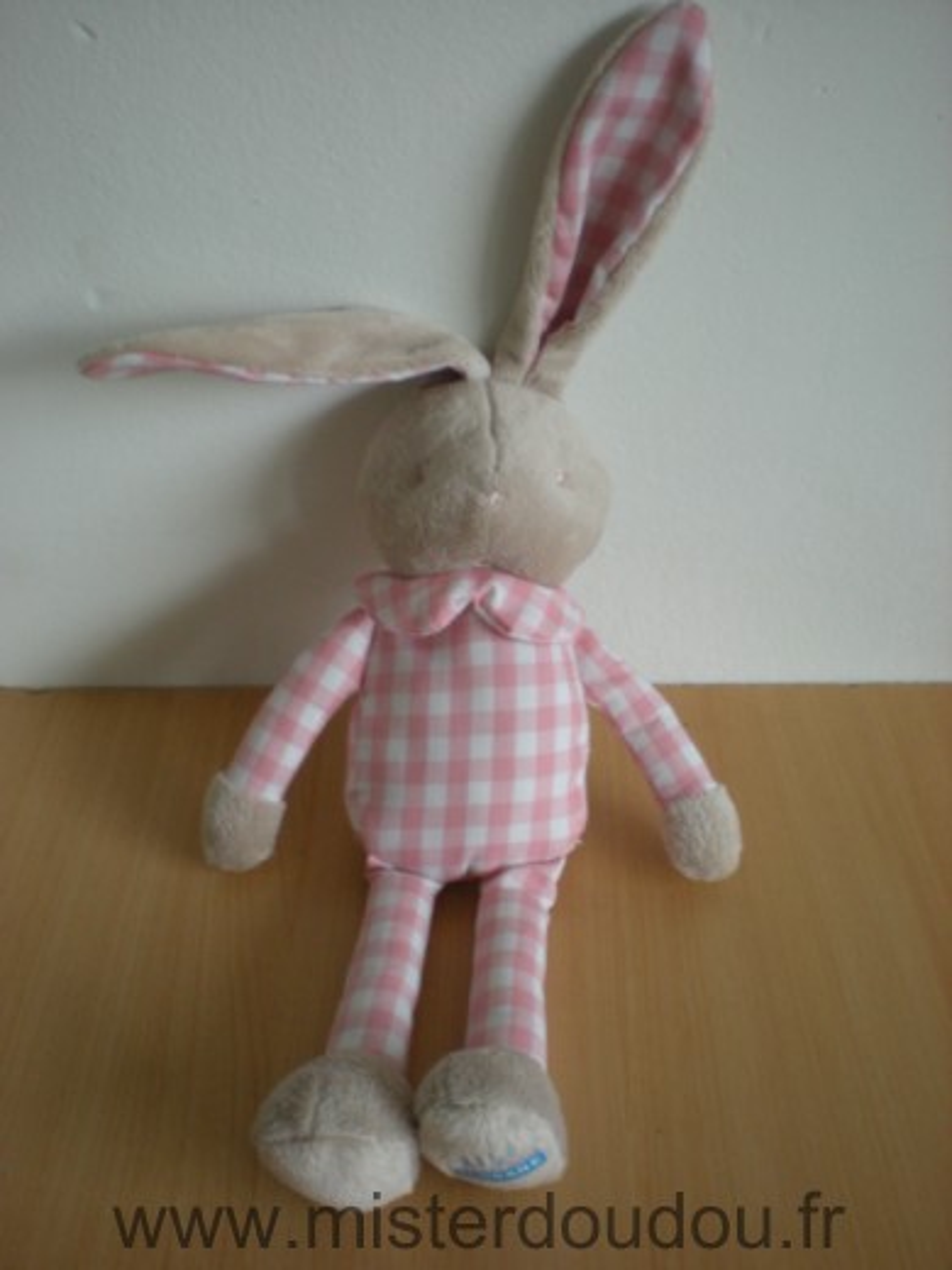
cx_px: 476
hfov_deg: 37.7
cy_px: 635
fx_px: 1393
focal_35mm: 38
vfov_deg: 49.0
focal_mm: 6.3
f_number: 3.1
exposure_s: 1/11.7
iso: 200
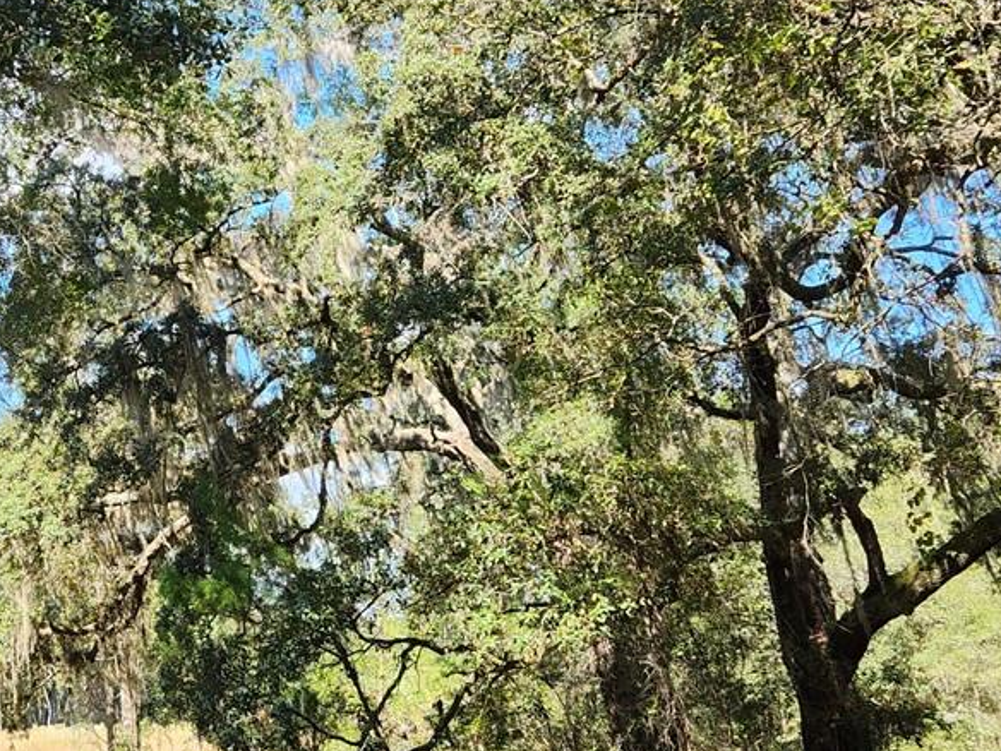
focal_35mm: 63
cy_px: 403
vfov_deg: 23.3
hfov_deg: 29.7
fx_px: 1822
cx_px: 151
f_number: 1.8
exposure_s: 1/330
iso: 20
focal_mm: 5.4
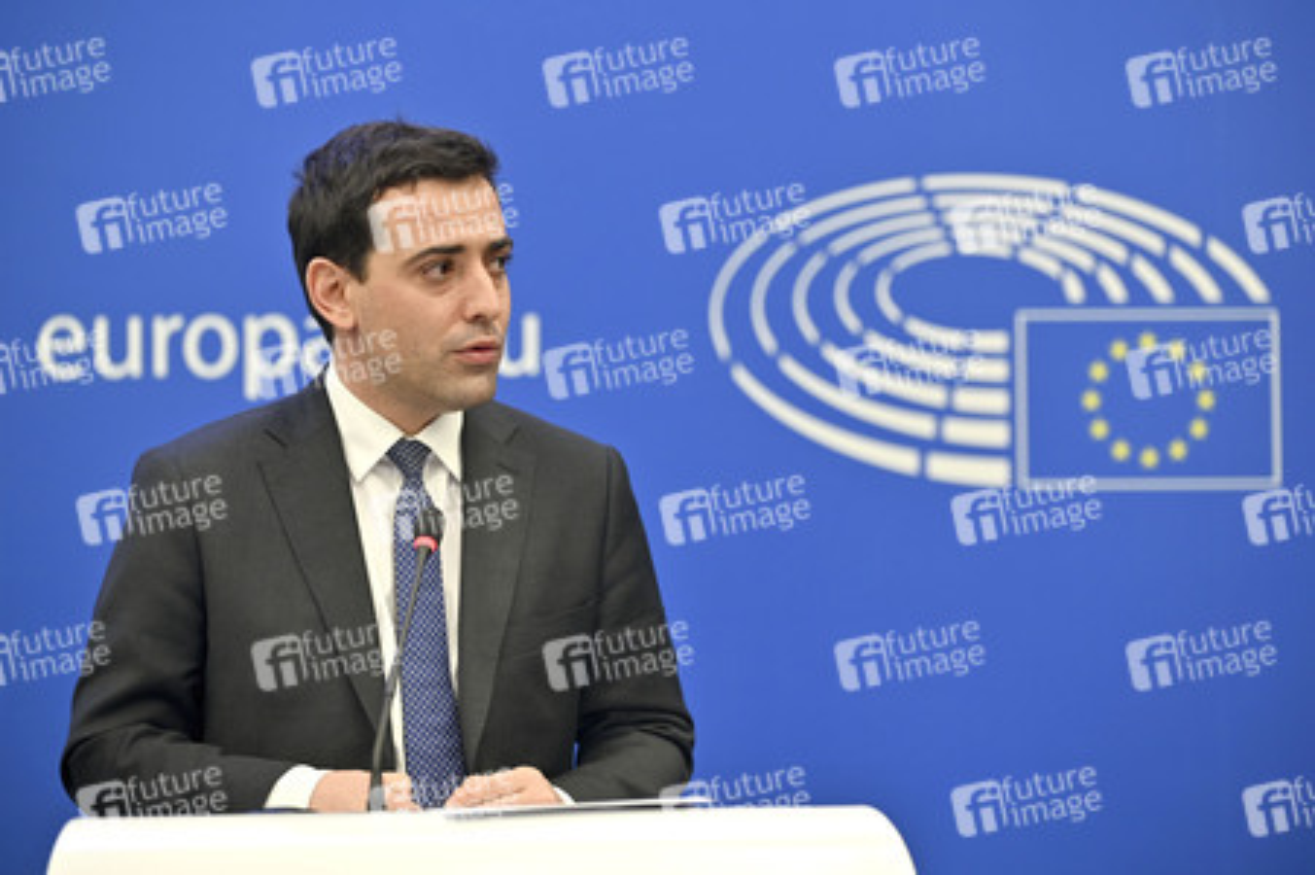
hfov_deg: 17.1
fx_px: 4380
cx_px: 658
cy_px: 438
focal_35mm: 120
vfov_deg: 11.4
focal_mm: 120
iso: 400
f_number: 2.8
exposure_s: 1/100
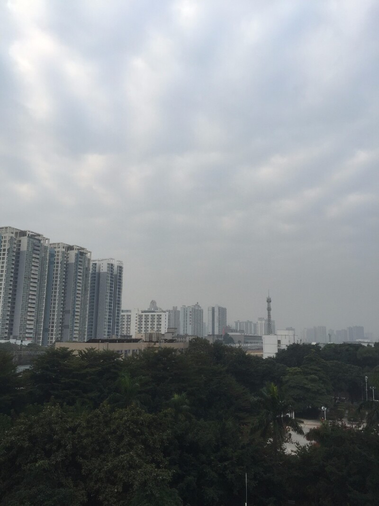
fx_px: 423
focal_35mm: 29
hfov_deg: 48.2
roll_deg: -0.7
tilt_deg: +10.7
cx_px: 190
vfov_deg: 61.7
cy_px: 253
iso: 32
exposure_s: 1/590
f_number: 2.2
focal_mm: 4.15
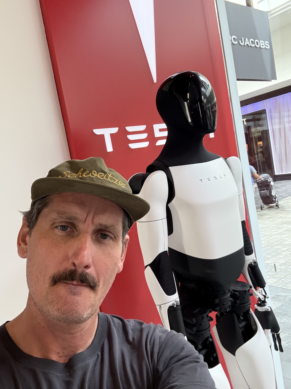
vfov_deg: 60.0
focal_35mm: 30
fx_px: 336
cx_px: 146
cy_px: 194
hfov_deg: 46.8
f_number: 1.9
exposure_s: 1/60
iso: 125
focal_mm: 2.69
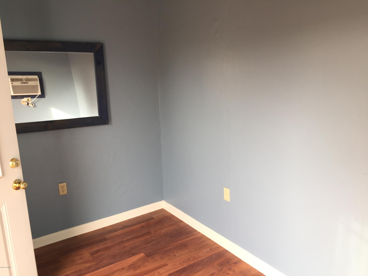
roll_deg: +1.5
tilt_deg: -9.5
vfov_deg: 48.2
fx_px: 308
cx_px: 184
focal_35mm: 29
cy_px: 138
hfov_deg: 61.7
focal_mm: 4.15
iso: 32
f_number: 2.2
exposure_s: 1/60
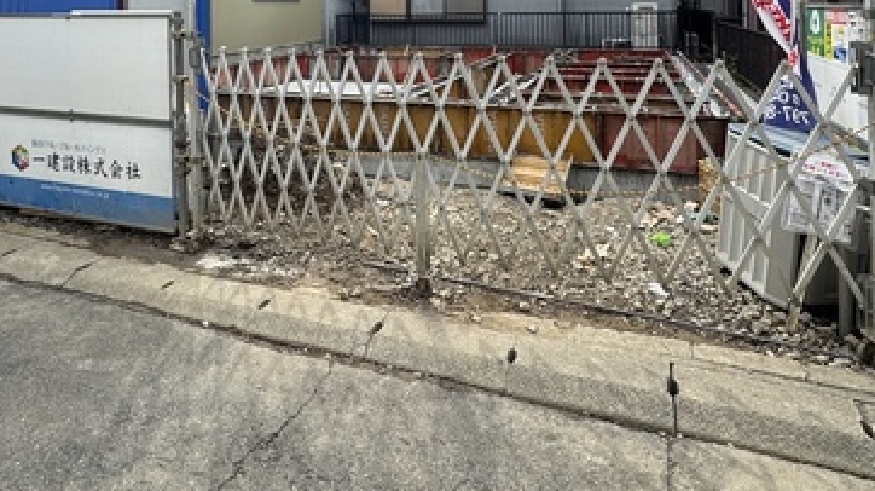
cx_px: 379
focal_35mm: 27
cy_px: -12
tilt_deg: +1.5
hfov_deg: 69.6
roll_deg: +0.7
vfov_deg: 37.7
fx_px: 626
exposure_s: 1/700
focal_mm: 2.22
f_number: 2.2
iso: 40
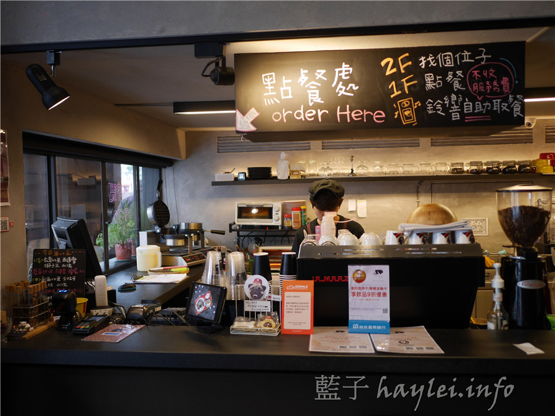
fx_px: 481
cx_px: 278
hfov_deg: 60.0
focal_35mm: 30
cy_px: 208
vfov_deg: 46.8
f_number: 1.7
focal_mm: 15
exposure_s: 1/60
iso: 400
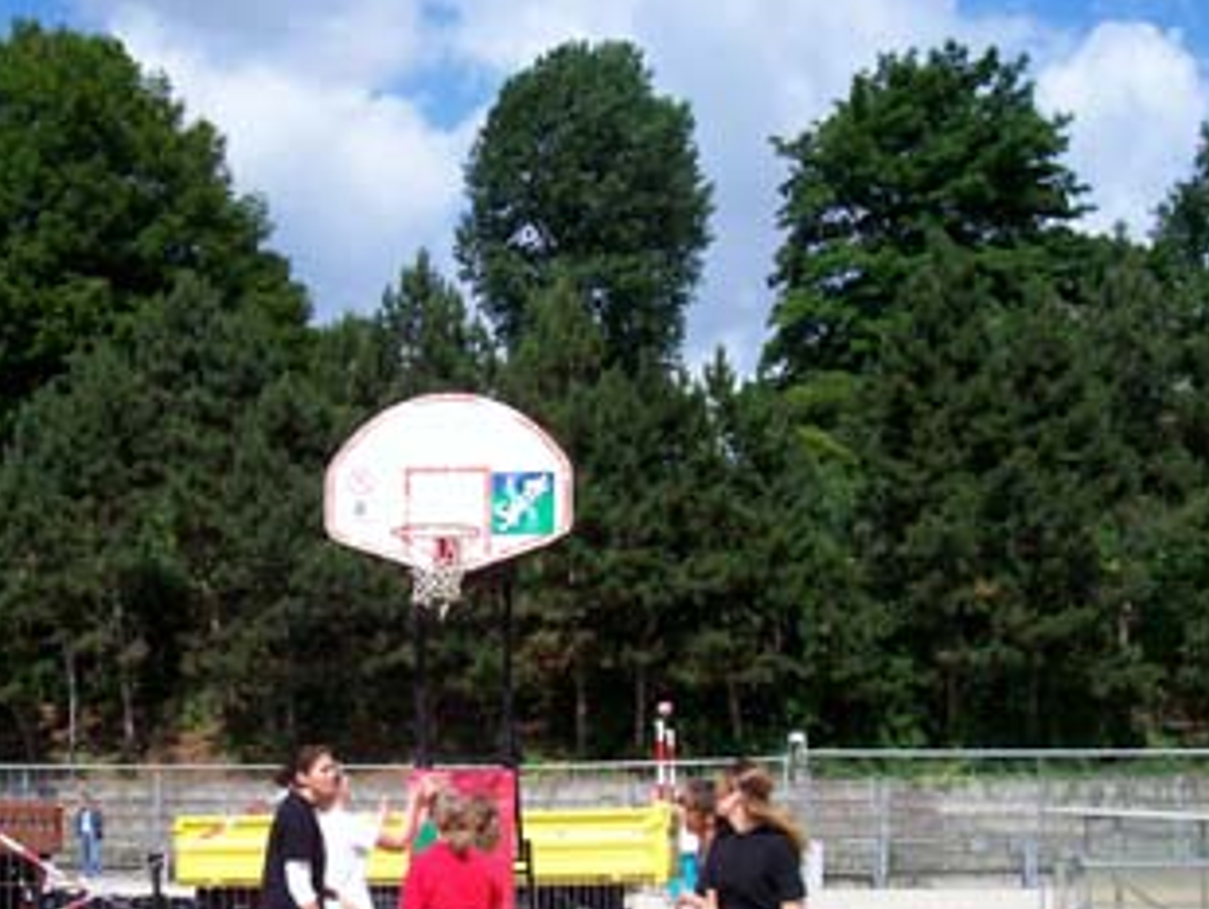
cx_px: 417
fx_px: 2132
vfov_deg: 23.9
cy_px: 624
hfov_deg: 31.4
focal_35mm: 61
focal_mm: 7
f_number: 5.6
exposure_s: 1/472
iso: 80
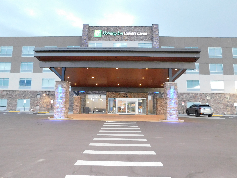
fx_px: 157
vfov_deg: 58.9
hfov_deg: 73.9
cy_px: 89
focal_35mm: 23
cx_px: 118
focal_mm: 4
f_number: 3
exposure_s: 1/30
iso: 720
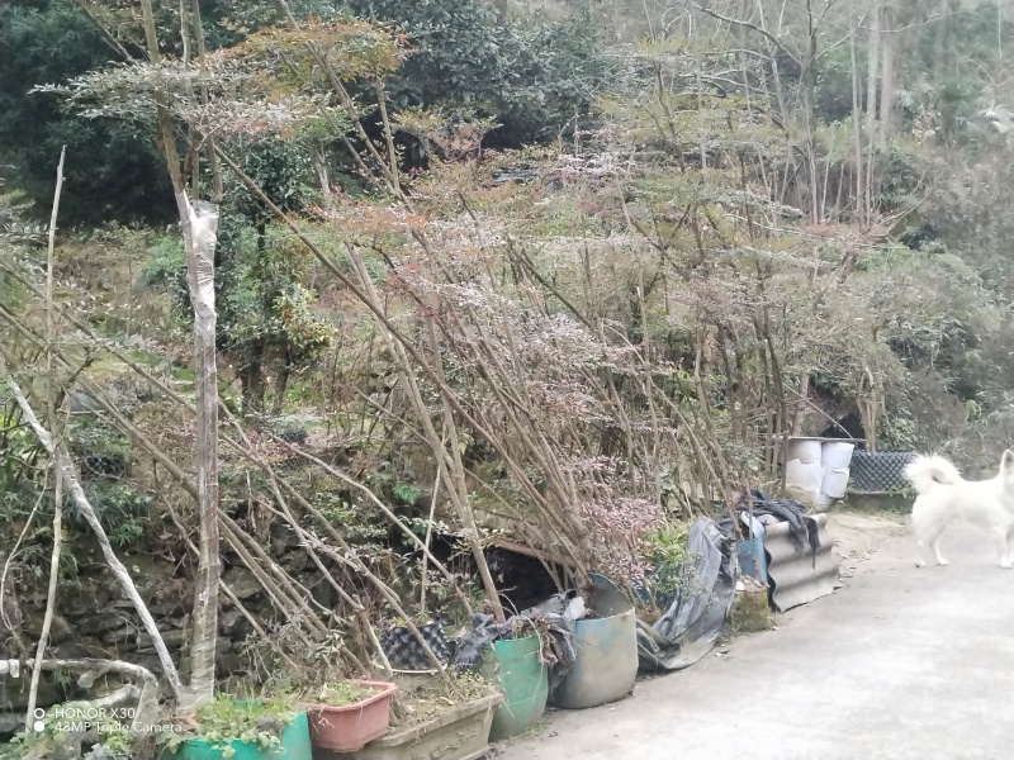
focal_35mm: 51
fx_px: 1494
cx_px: 507
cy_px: 380
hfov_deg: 37.5
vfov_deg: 28.6
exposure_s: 1/25
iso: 923
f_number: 1.8
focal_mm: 4.75
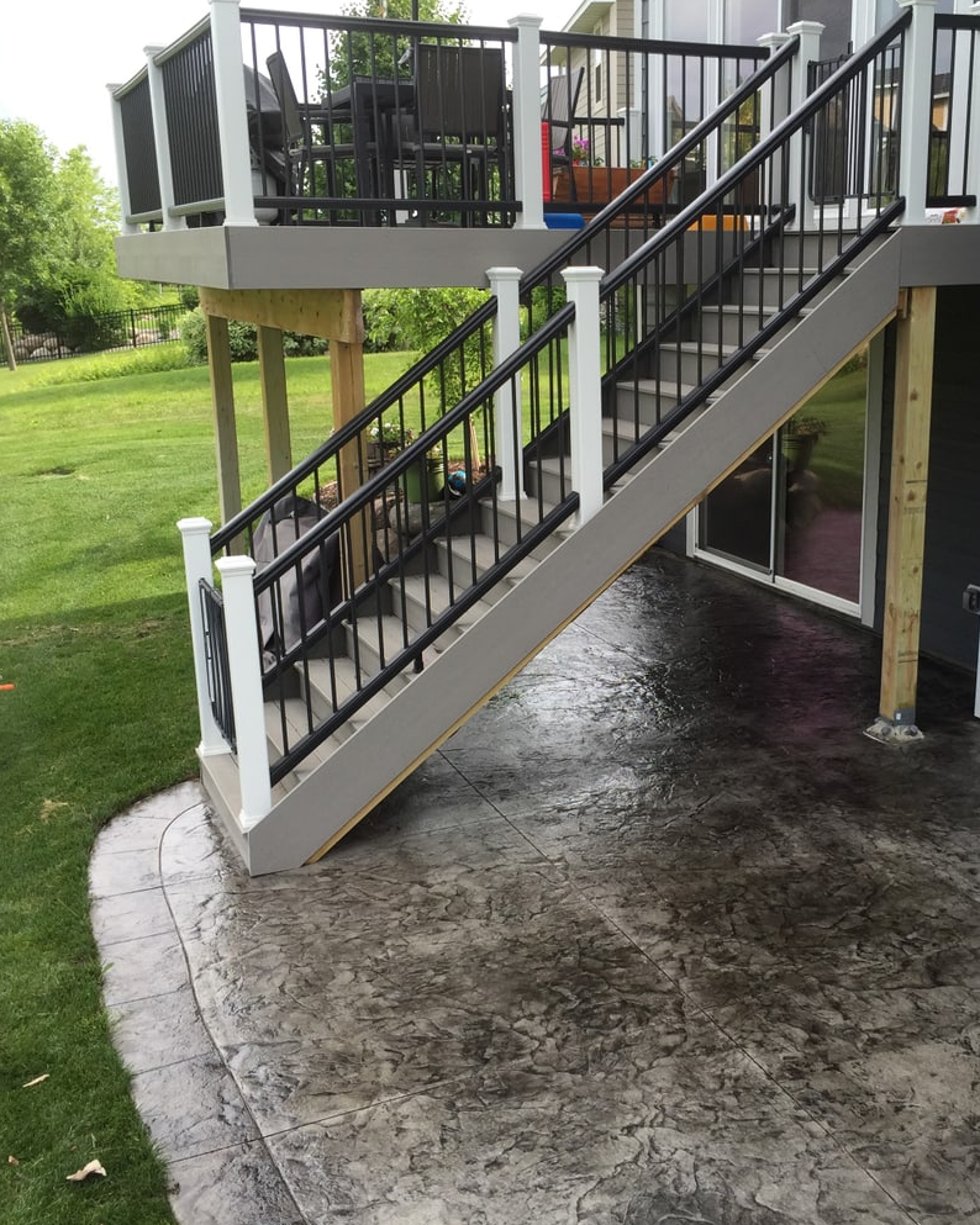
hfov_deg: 38.8
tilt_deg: -13.7
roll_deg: -0.9
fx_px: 1378
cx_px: 629
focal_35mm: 38
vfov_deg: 47.9
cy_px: 613
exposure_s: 1/416
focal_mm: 4.15
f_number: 2.2
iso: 32
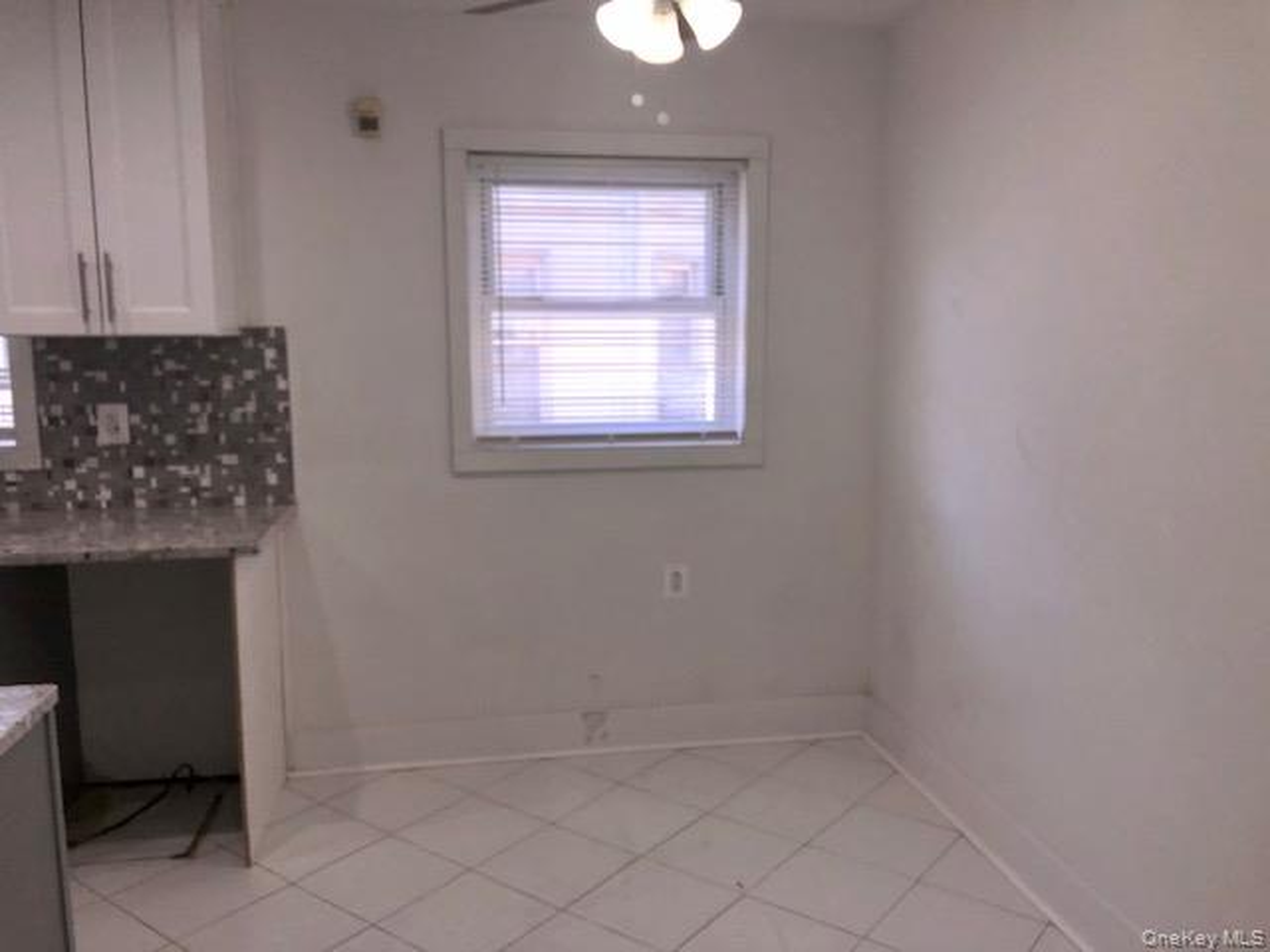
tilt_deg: -6.7
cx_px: 635
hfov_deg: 63.4
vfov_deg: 49.7
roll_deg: -0.1
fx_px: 1027
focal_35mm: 28
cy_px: 476
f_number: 1.8
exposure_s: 1/213
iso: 20
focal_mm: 3.99
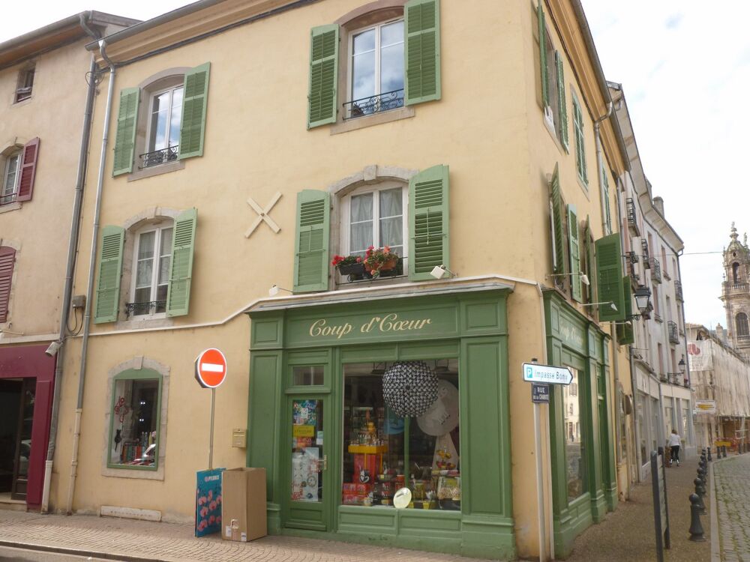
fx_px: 650
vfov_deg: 46.8
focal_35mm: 30
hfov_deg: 60.0
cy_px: 281
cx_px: 375
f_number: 3.4
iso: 100
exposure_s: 1/320
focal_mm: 5.4
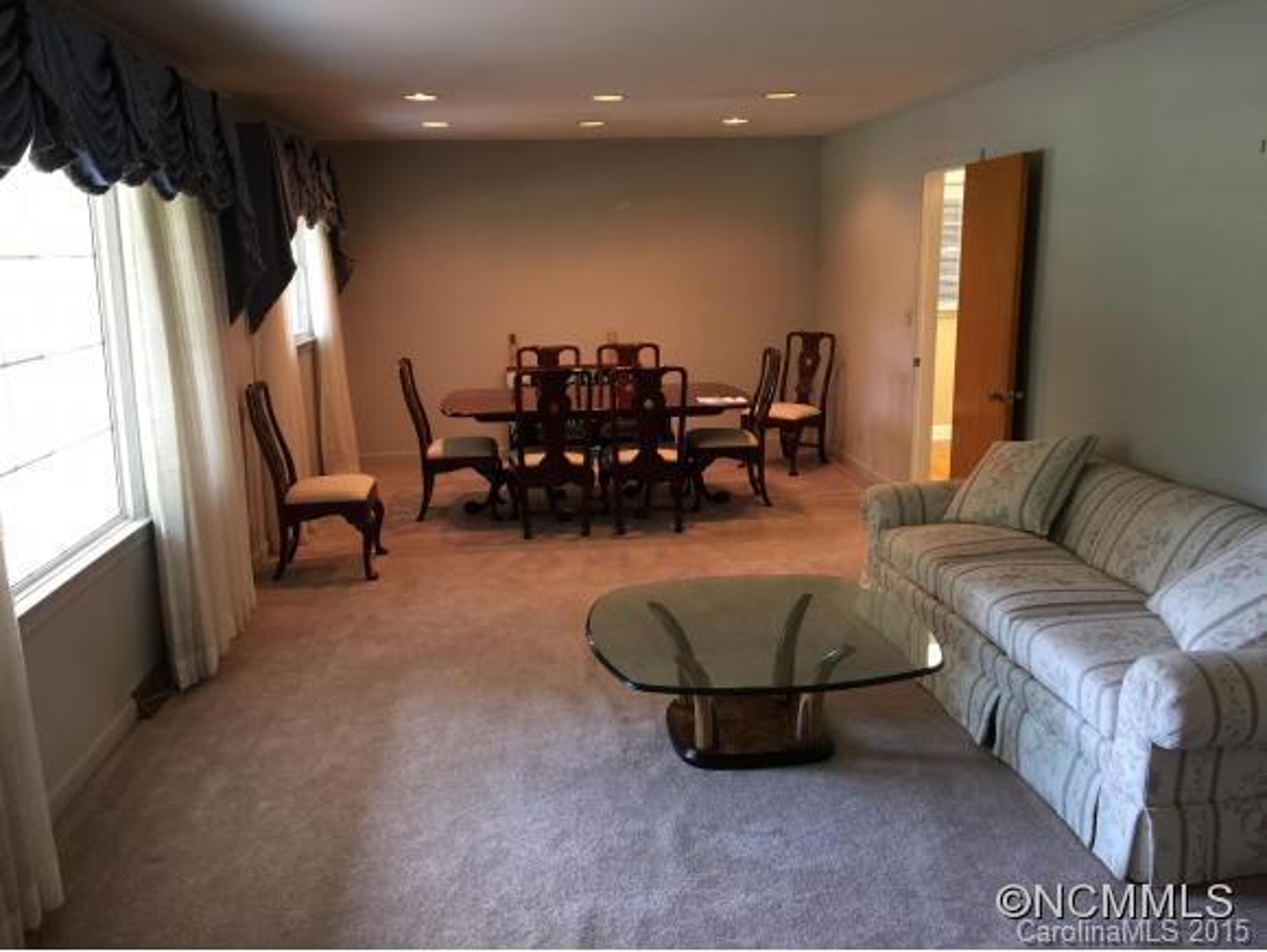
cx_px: 634
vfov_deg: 48.3
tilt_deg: -8.8
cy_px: 476
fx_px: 1062
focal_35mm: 29
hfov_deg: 61.6
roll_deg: +0.3
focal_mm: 4.15
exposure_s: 1/15
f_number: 2.2
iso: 50
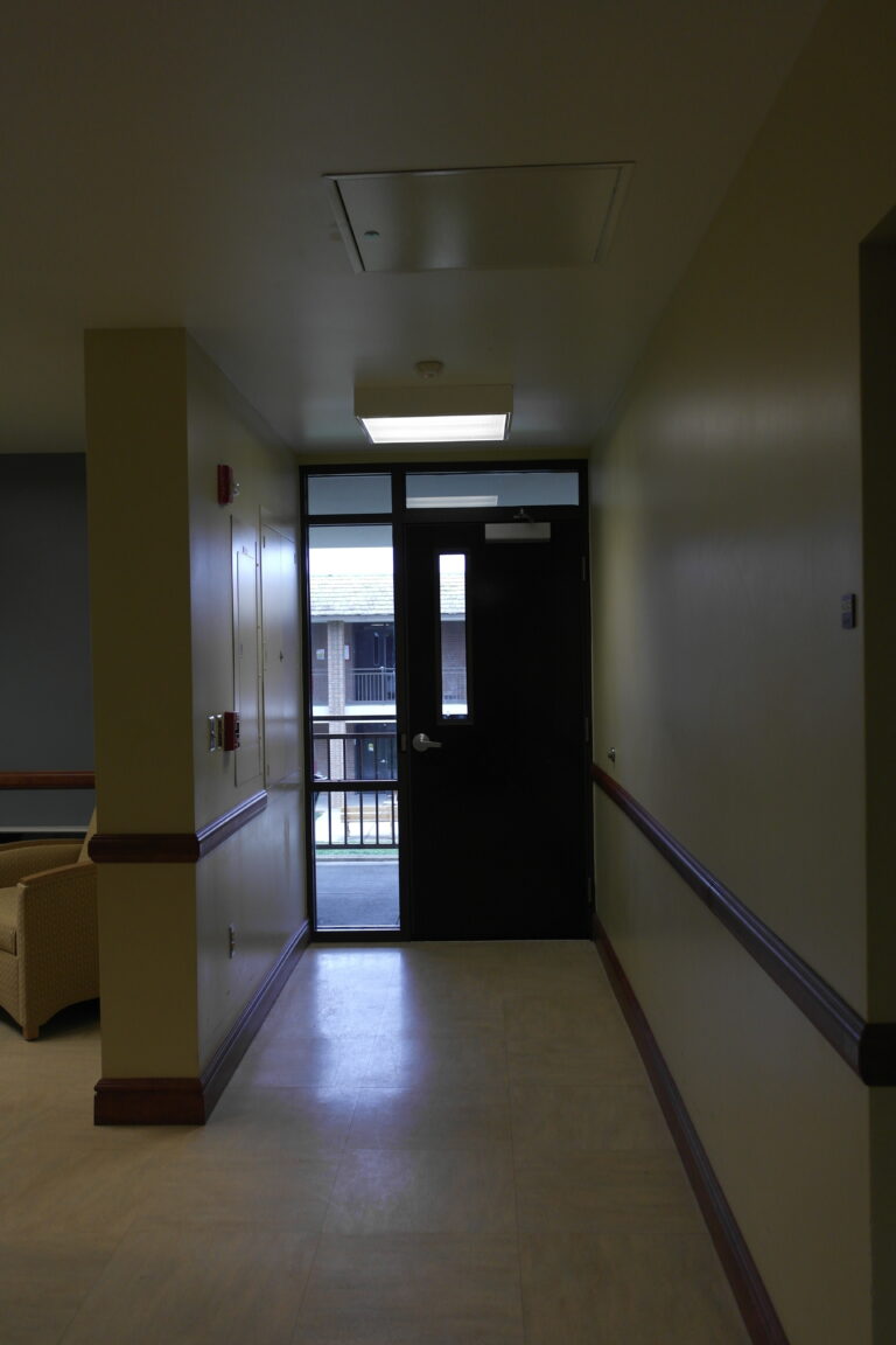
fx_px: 1120
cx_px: 448
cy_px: 672
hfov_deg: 43.6
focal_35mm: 30
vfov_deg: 61.9
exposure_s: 1/50
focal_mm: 20
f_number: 3.5
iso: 400
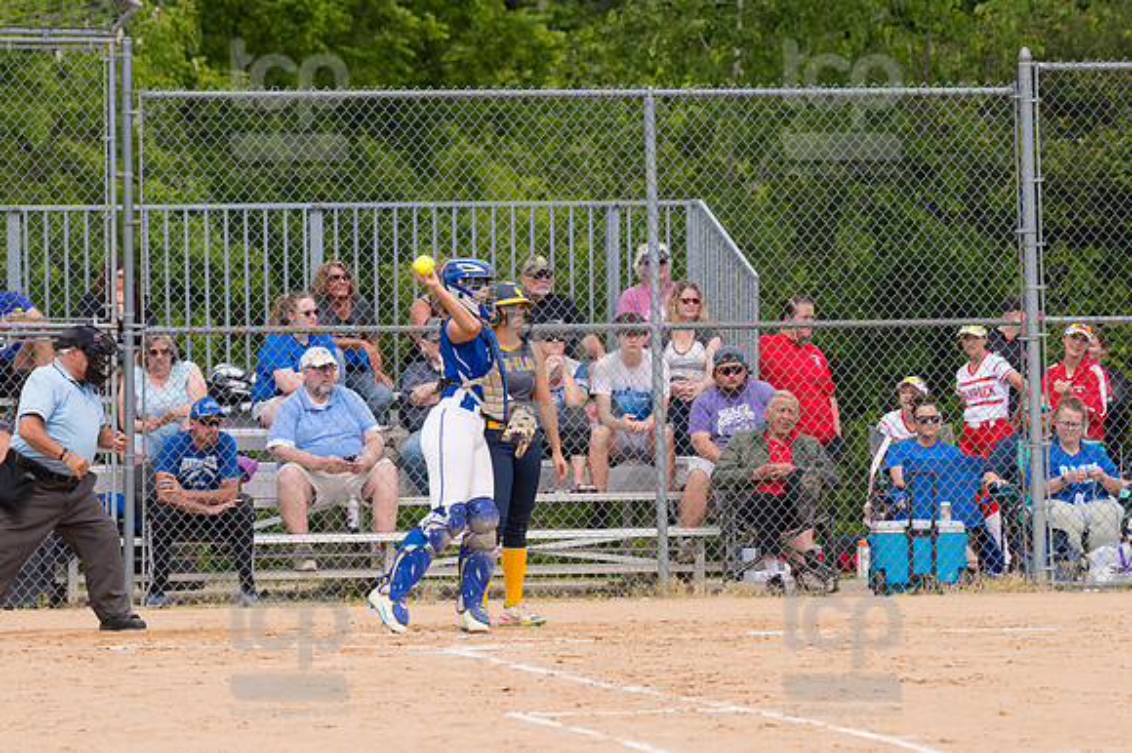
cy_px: 376
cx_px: 566
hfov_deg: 6.9
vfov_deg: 4.6
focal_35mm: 300
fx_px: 9428
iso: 320
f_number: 5.6
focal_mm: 200
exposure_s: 1/1600
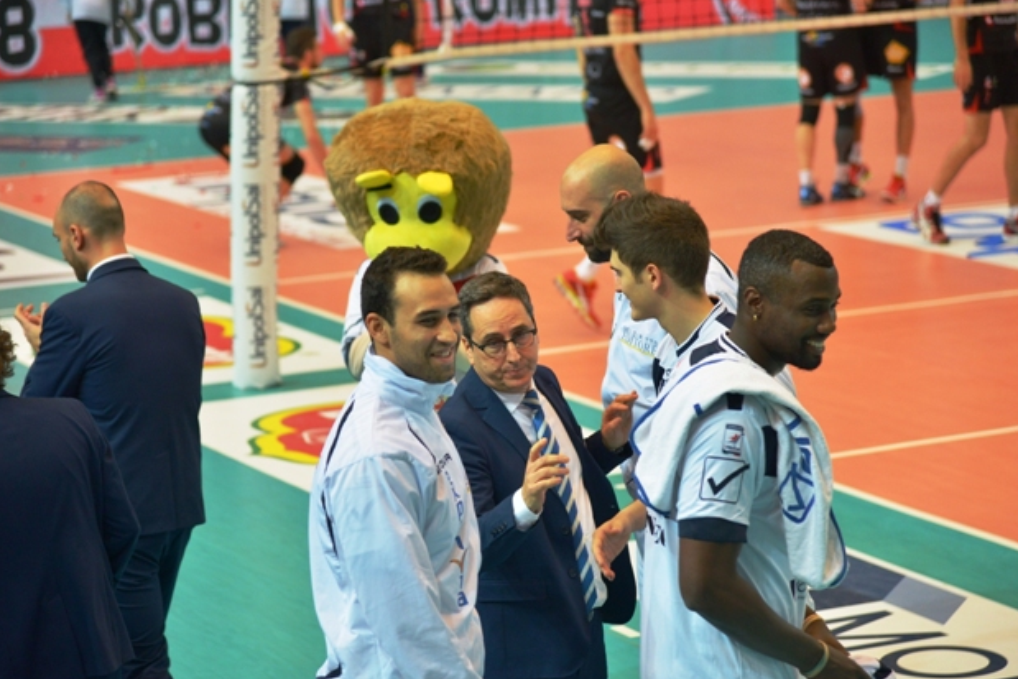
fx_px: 3507
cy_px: 348
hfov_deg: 16.5
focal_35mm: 124
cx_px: 513
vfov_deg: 11.1
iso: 1600
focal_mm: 120
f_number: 4
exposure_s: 1/350
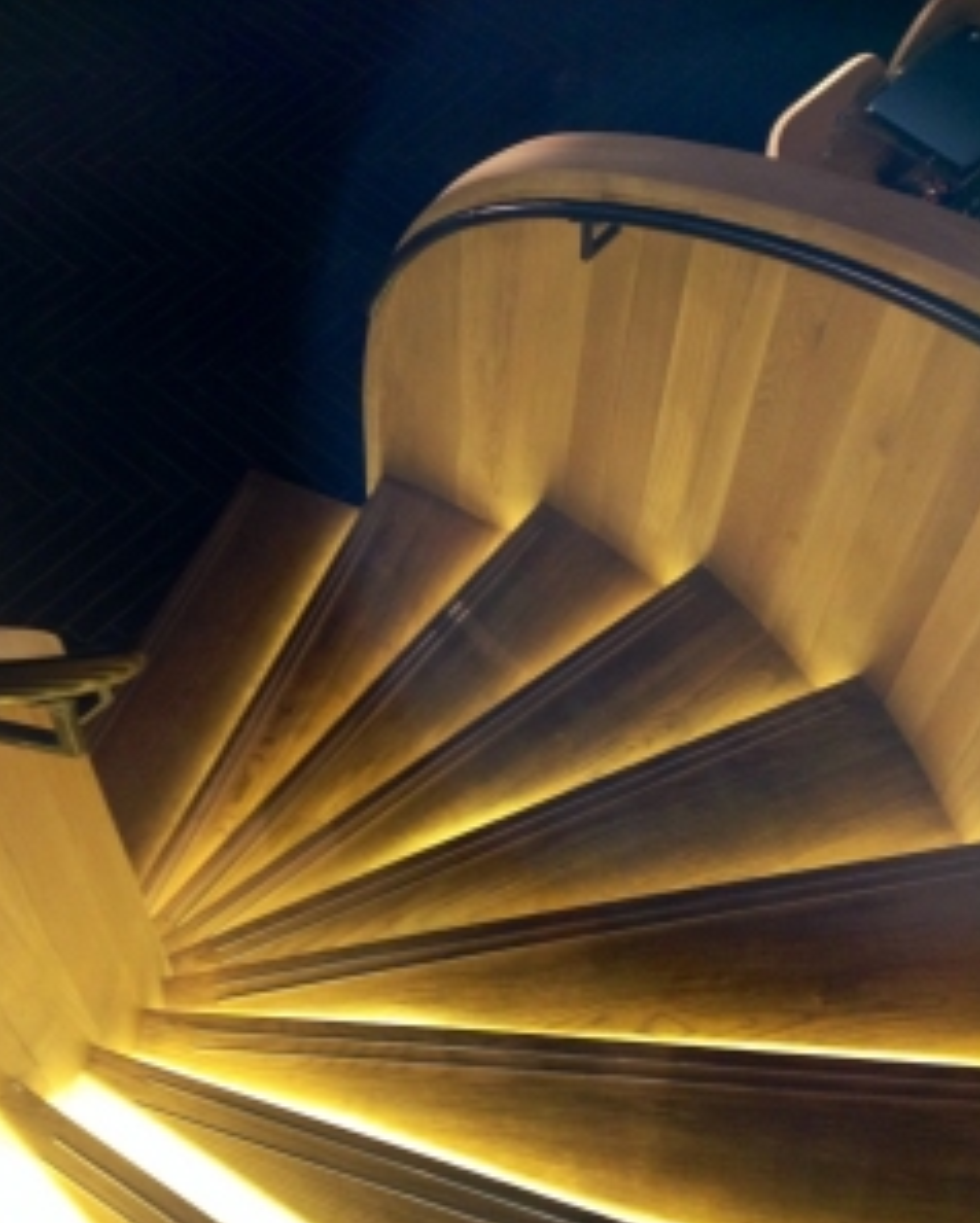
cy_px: 614
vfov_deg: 40.3
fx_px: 1666
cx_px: 432
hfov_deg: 32.7
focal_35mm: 46
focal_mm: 4.28
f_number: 2.4
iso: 125
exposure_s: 1/20
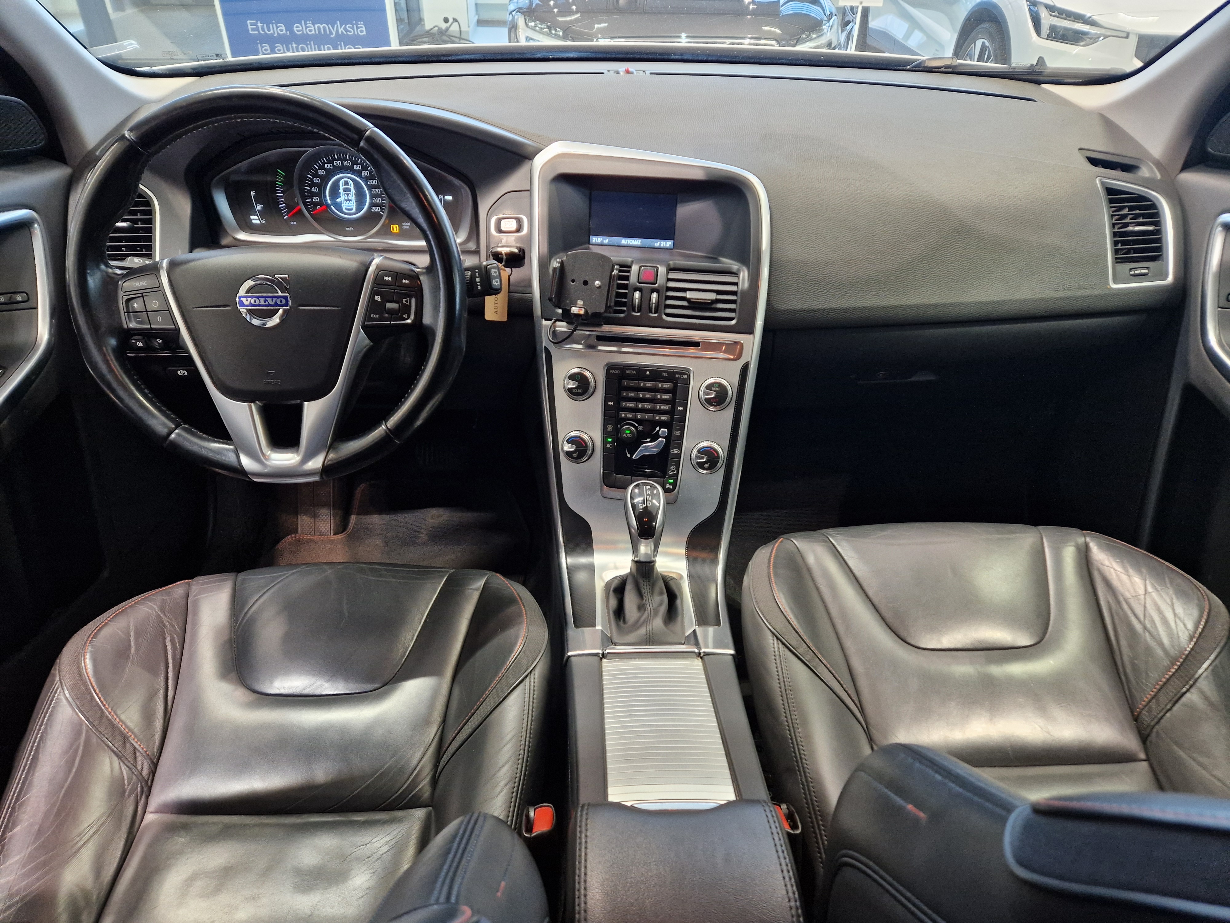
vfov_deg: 58.9
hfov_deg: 73.9
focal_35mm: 23
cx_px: 615
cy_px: 462
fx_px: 817
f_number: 1.8
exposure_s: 1/100
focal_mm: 5.4
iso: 320
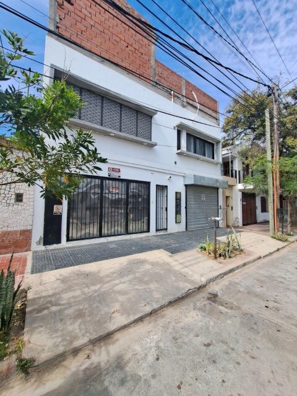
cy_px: 198
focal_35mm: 13
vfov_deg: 106.2
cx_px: 148
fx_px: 149
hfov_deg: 89.9
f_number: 2.2
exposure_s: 1/678
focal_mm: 1.74
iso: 50
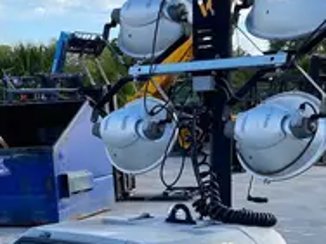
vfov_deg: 18.9
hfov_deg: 25.7
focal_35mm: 76
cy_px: 236
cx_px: 172
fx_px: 716
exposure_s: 1/698
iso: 32
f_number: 1.8
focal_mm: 4.25
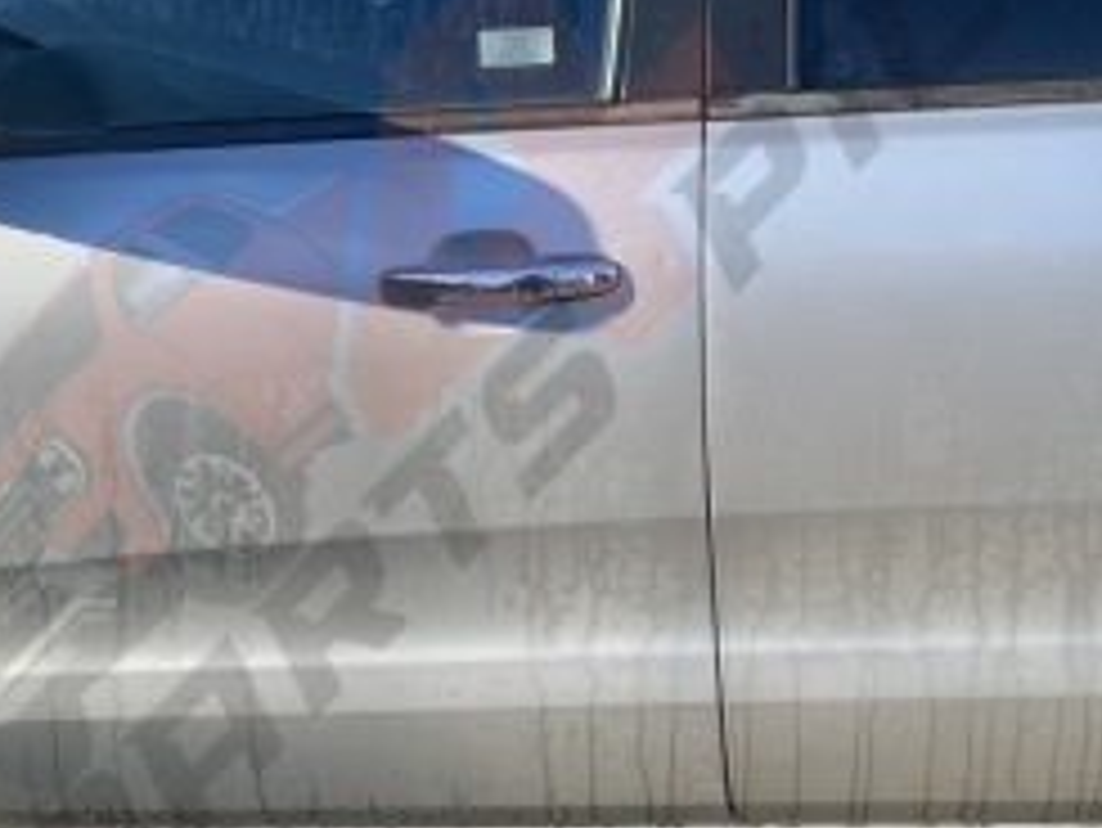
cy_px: 173
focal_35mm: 53
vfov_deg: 27.0
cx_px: 666
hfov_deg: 36.0
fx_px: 1688
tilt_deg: -11.2
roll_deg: -0.2
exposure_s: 1/1072
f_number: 1.8
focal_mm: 4.25
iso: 32
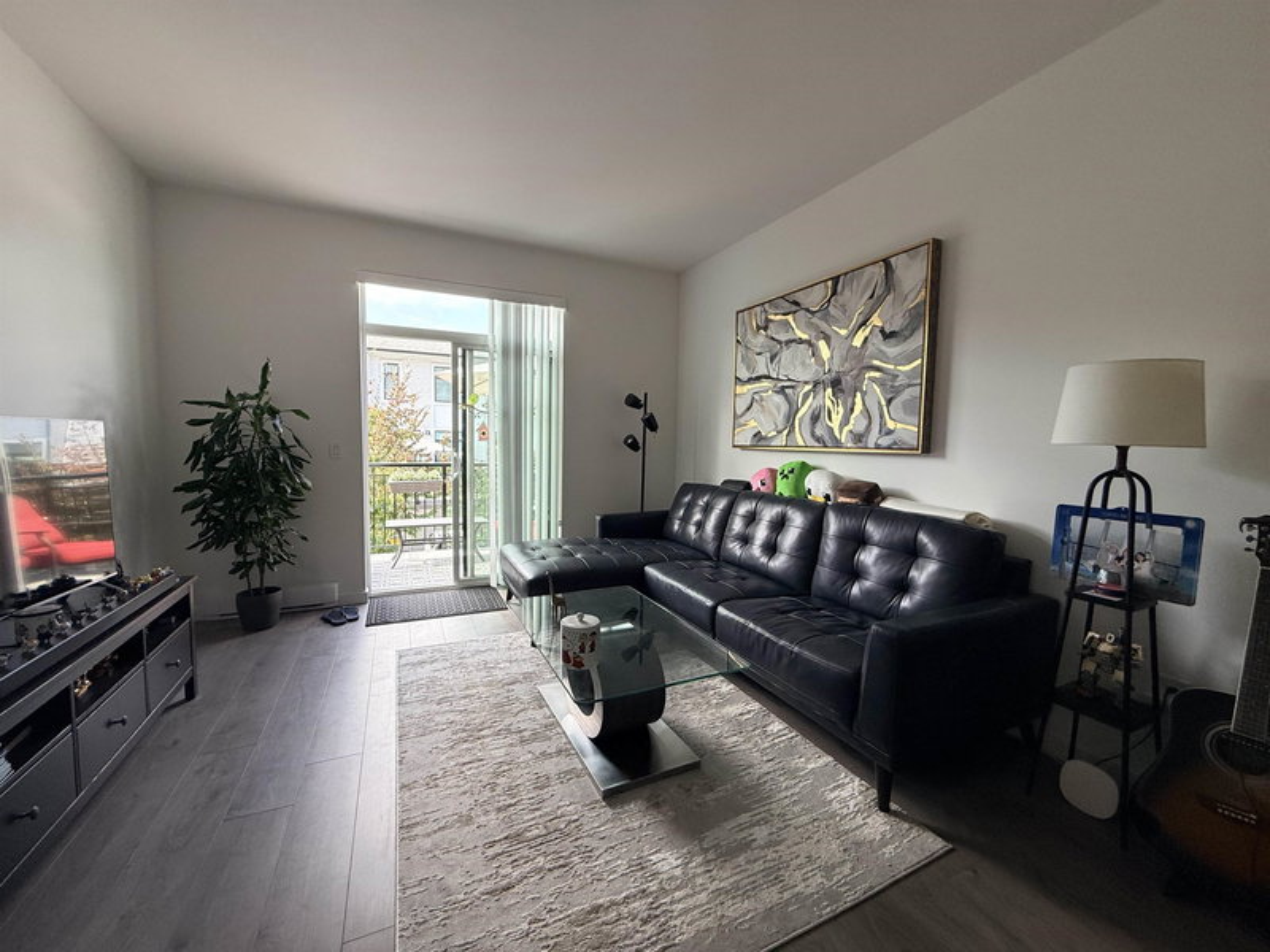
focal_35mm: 14
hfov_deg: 102.1
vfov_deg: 85.7
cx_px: 635
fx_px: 514
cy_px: 476
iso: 100
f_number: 2.2
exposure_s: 1/99
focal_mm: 2.22
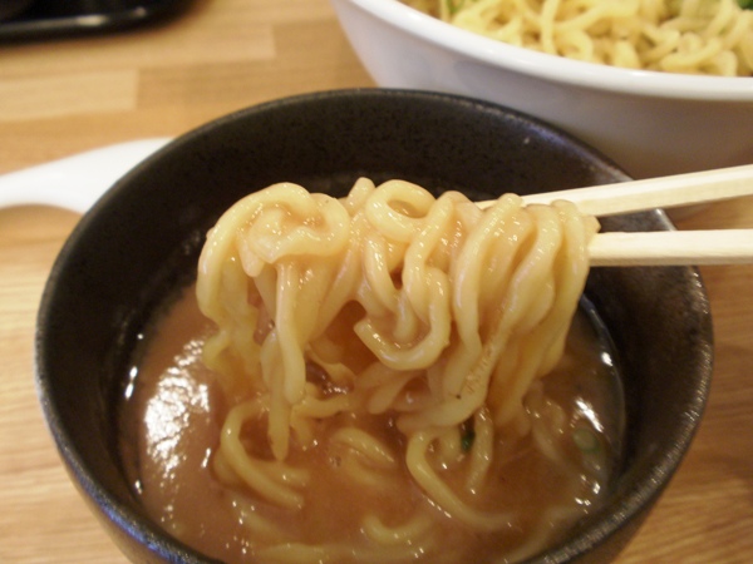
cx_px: 376
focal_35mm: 37
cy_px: 282
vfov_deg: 38.7
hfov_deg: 50.1
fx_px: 805
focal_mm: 6.6
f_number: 3.5
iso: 100
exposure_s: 1/3
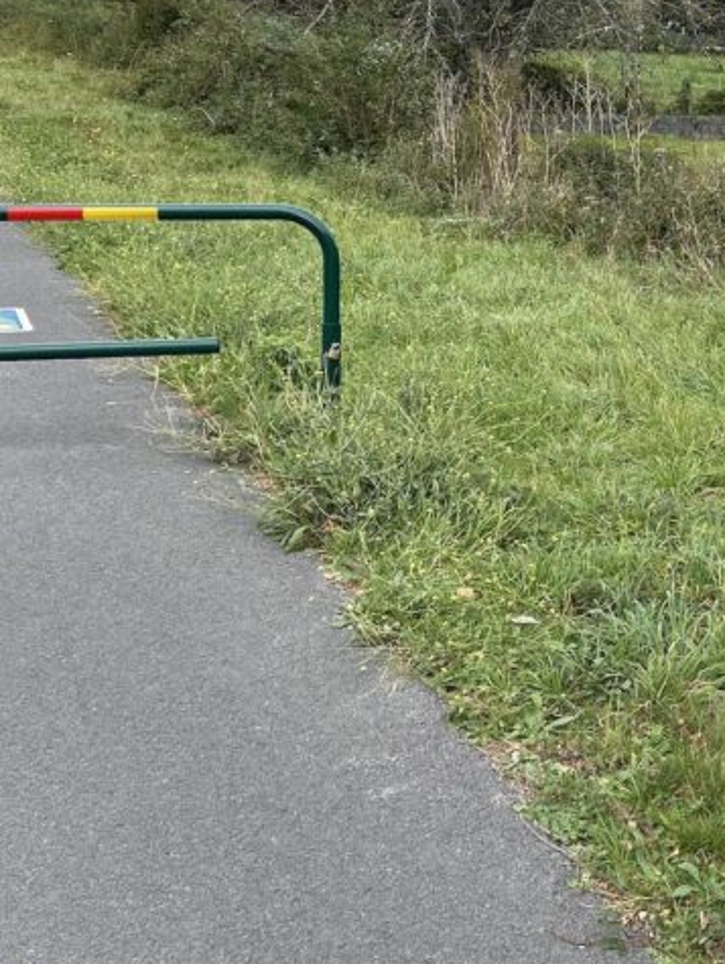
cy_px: 337
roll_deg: -2.5
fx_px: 1562
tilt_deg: -11.2
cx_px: 715
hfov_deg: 25.0
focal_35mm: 56
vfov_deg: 34.1
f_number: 1.5
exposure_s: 1/2513
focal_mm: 5.7
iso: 50
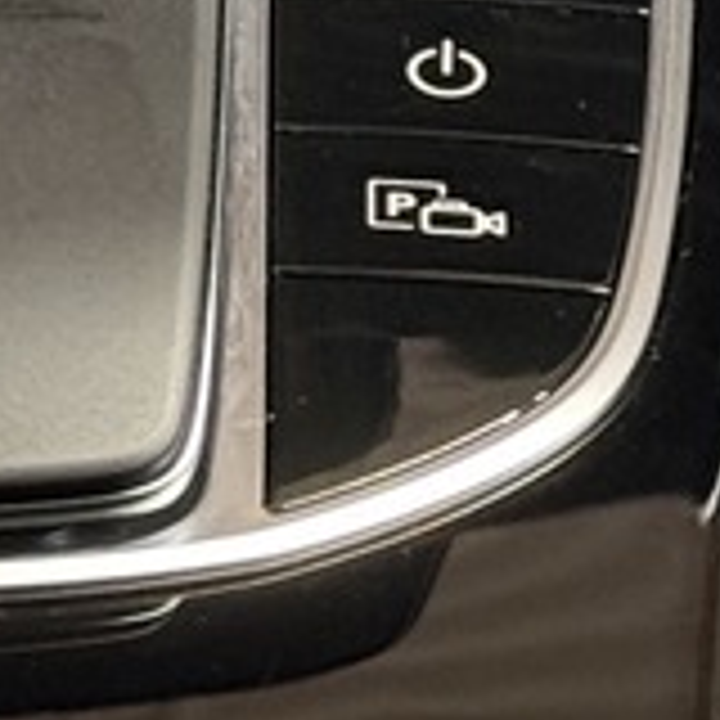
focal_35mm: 381
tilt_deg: -33.4
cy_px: -896
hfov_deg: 4.6
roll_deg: -0.7
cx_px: -112
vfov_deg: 4.5
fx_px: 8966
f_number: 1.78
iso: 500
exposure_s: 1/25
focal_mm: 6.76
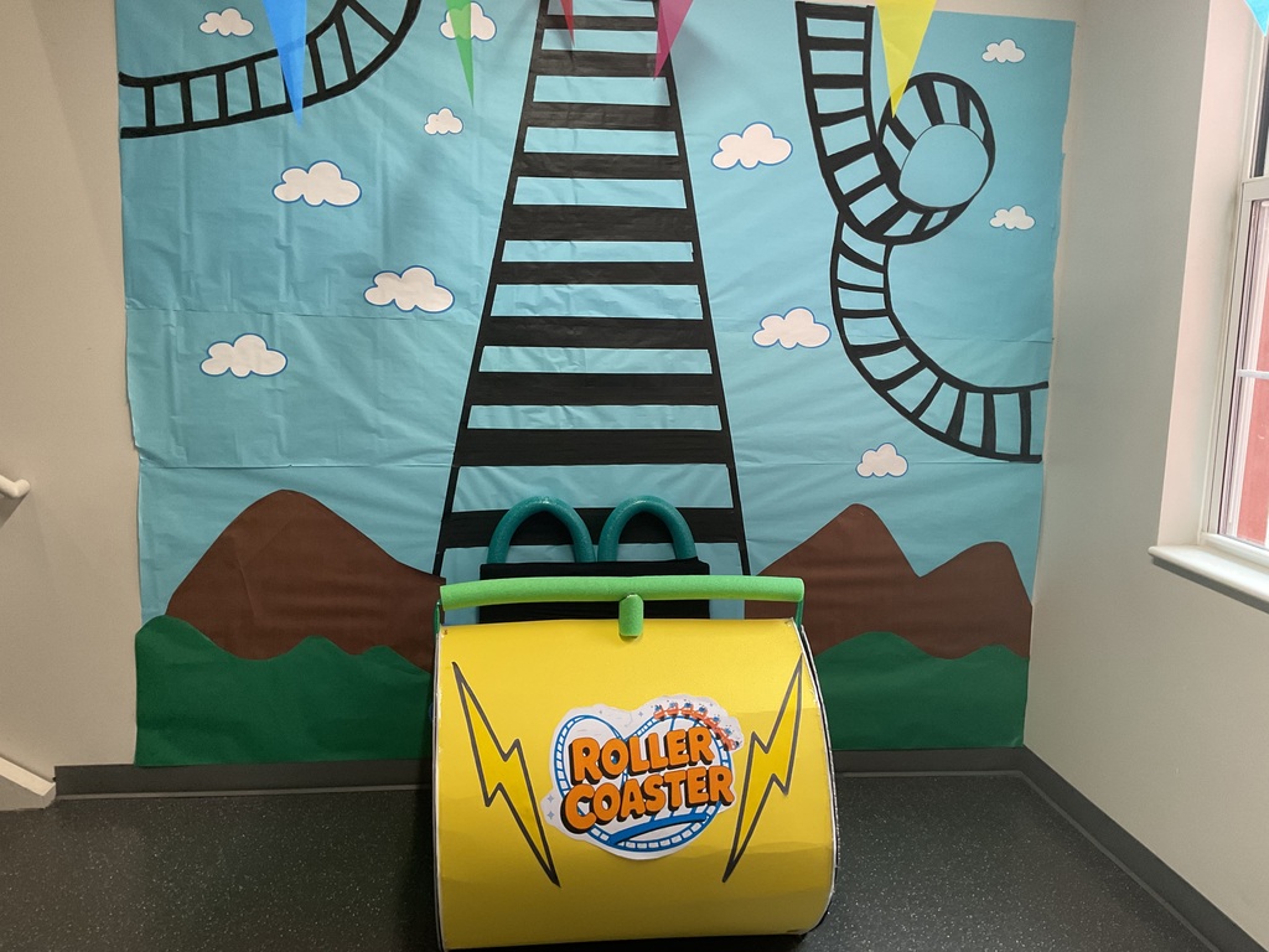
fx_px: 1063
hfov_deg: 61.7
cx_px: 634
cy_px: 476
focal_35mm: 29
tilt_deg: -9.6
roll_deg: -0.6
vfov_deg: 48.2
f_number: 1.8
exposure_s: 1/60
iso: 80
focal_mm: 3
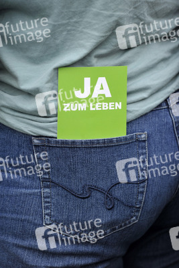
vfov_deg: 12.1
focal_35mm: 170
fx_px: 1267
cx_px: 90
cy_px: 134
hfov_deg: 8.1
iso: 640
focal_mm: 170
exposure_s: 1/800
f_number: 5
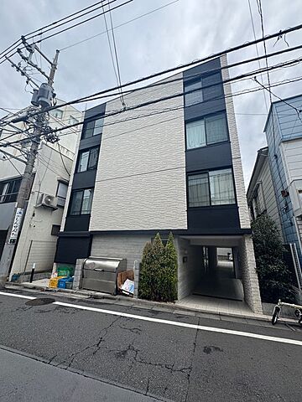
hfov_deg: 85.7
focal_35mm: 14
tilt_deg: +16.7
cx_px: 151
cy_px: 201
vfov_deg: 102.1
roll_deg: -2.5
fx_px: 163
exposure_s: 1/476
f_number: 2.2
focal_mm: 2.22
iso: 40
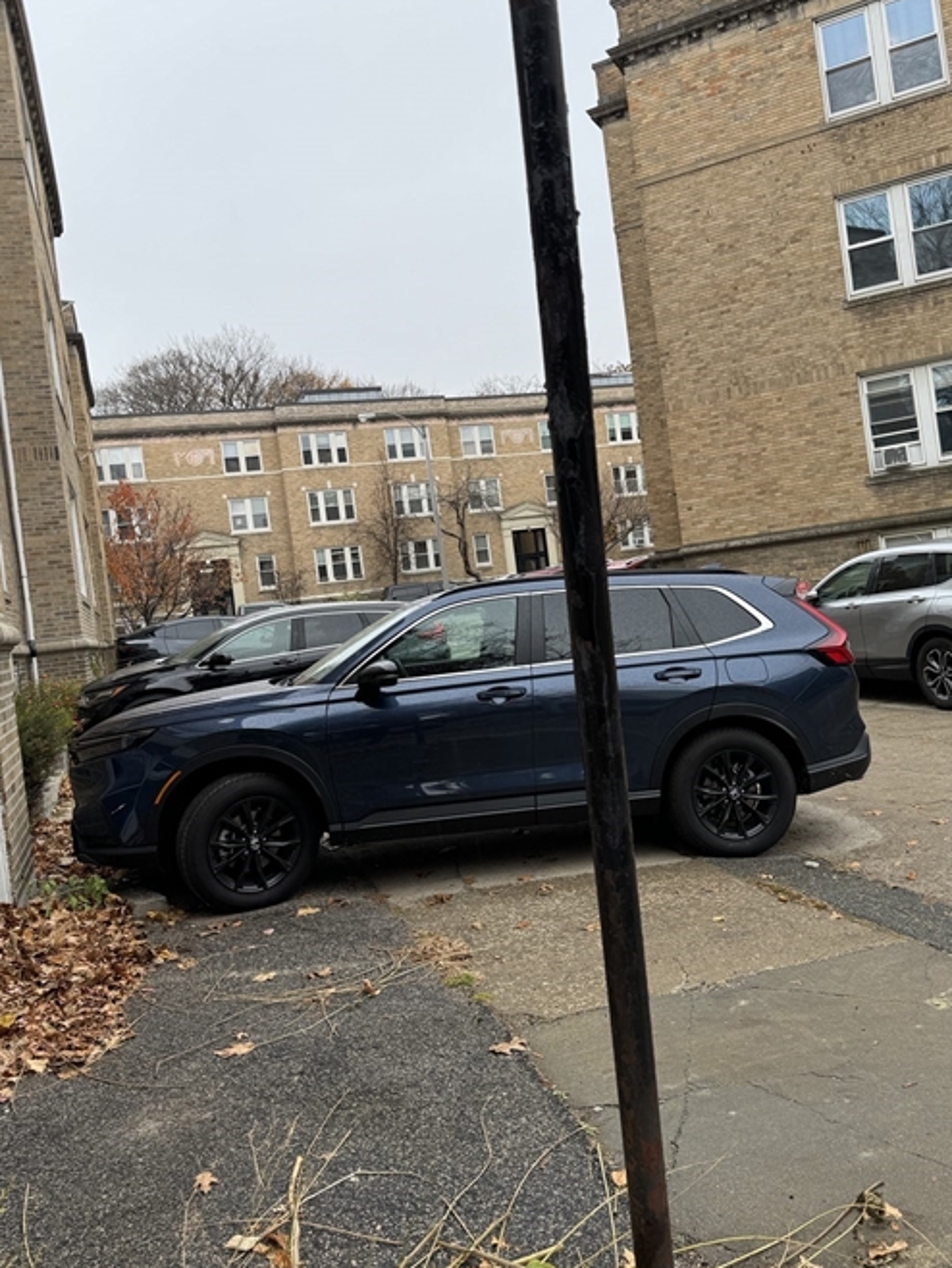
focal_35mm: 28
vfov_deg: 63.4
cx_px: 501
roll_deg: +6.9
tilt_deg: +2.5
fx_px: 1026
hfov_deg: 49.8
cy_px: 605
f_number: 1.78
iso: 64
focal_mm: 6.76
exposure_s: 1/121
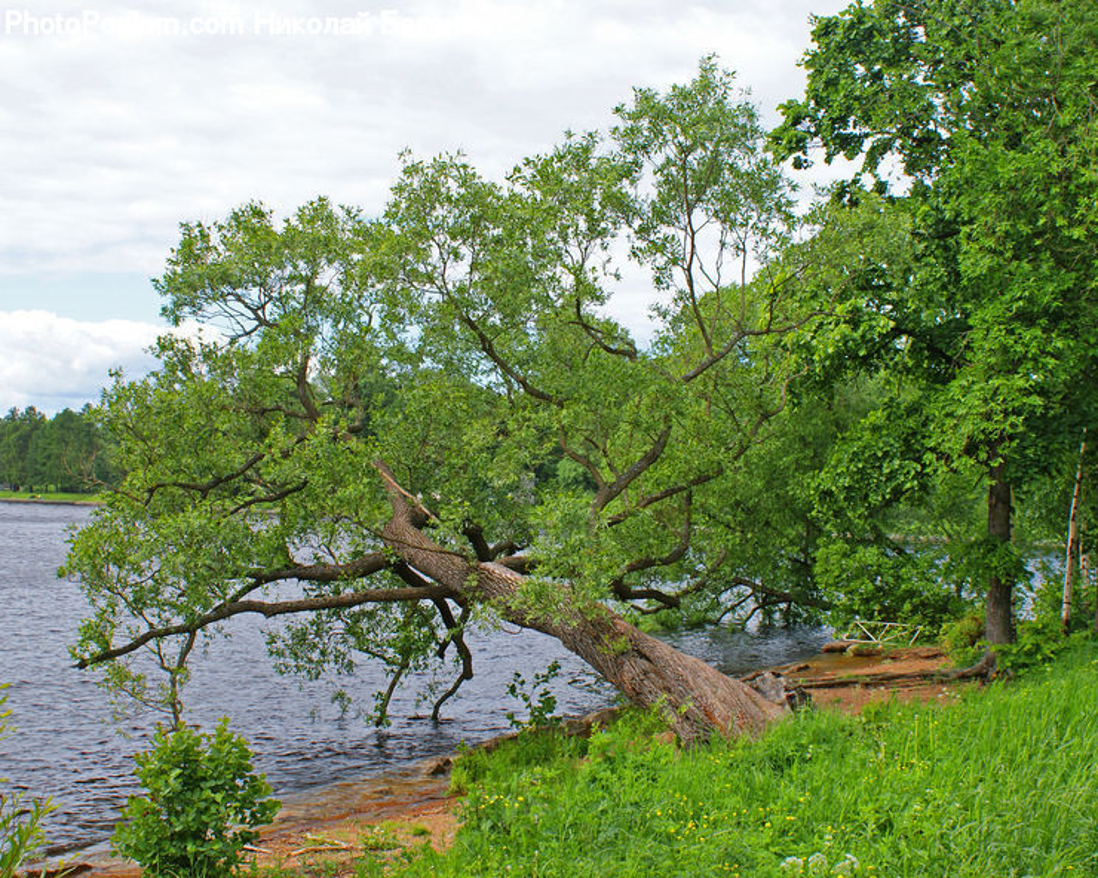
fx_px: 1560
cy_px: 435
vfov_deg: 31.5
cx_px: 536
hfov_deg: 38.8
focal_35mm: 48
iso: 100
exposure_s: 1/125
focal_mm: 28
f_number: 9
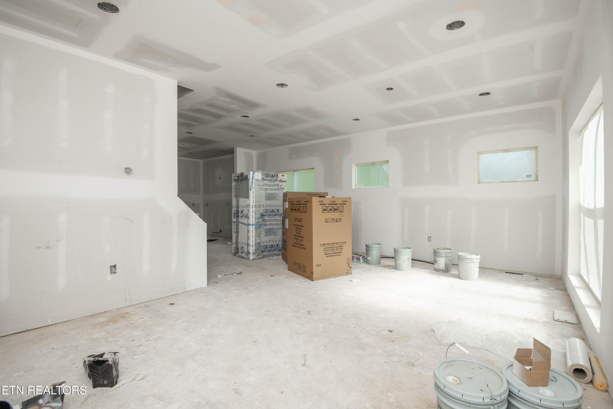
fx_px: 272
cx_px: 306
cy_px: 204
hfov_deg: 96.7
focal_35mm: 16
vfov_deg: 73.7
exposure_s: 1/250
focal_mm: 16
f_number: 9
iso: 400
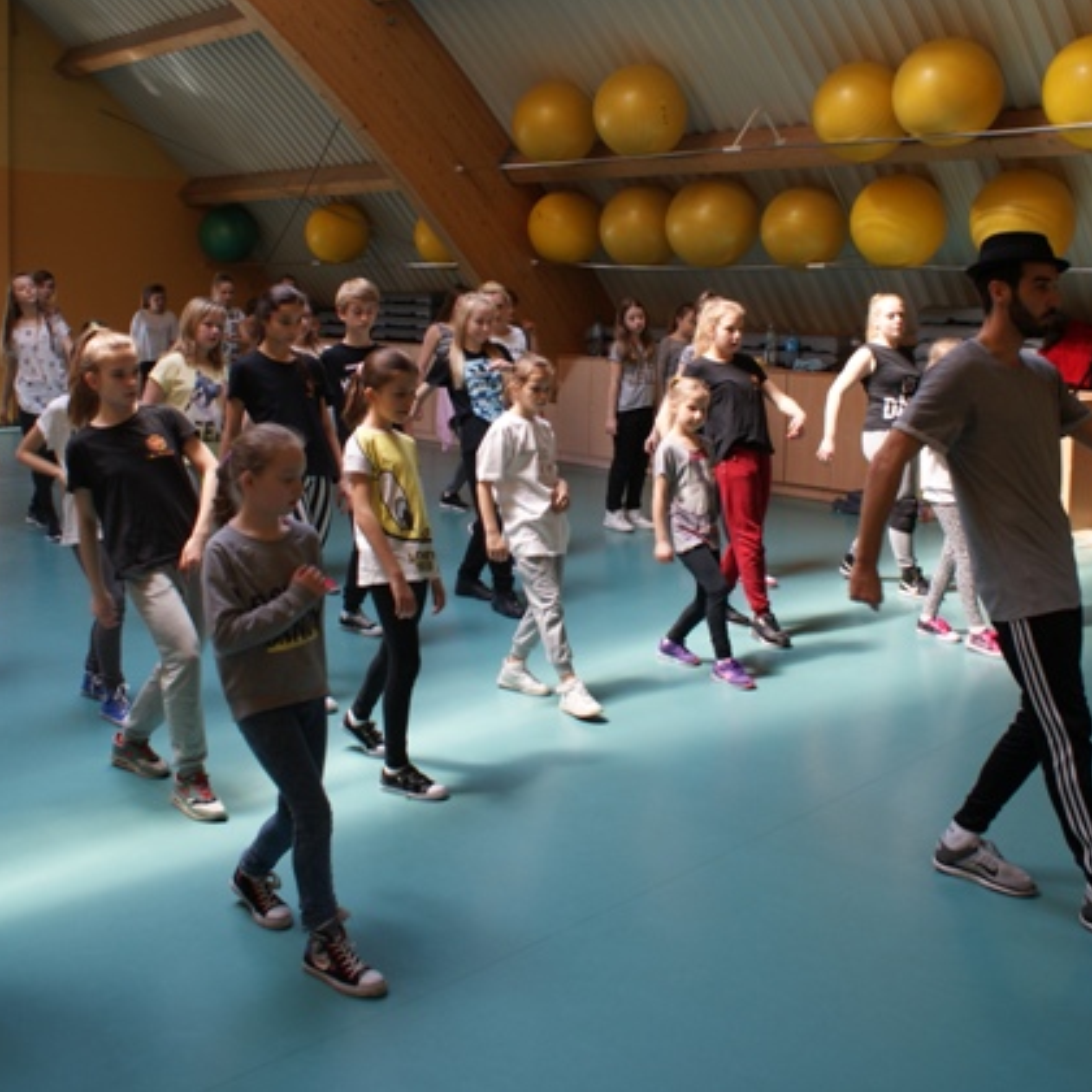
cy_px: 538
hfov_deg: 47.2
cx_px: 549
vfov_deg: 47.2
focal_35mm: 35
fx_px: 1249
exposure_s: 1/30
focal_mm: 18
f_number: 4
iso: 100
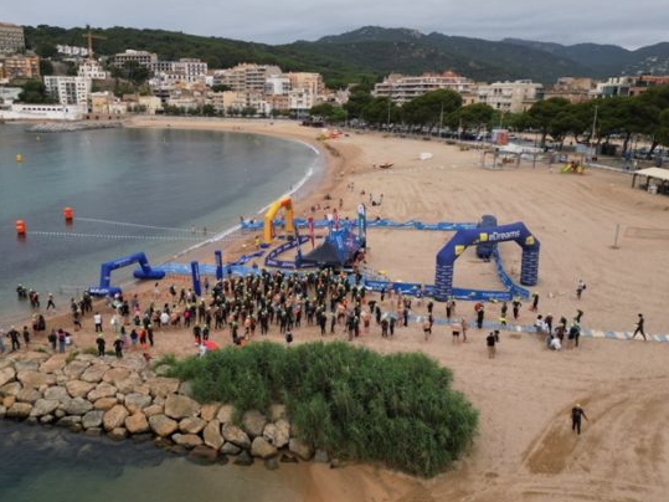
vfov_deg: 45.4
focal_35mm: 31
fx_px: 599
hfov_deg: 58.1
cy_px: 258
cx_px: 289
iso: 110
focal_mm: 6.72
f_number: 1.7
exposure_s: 1/60
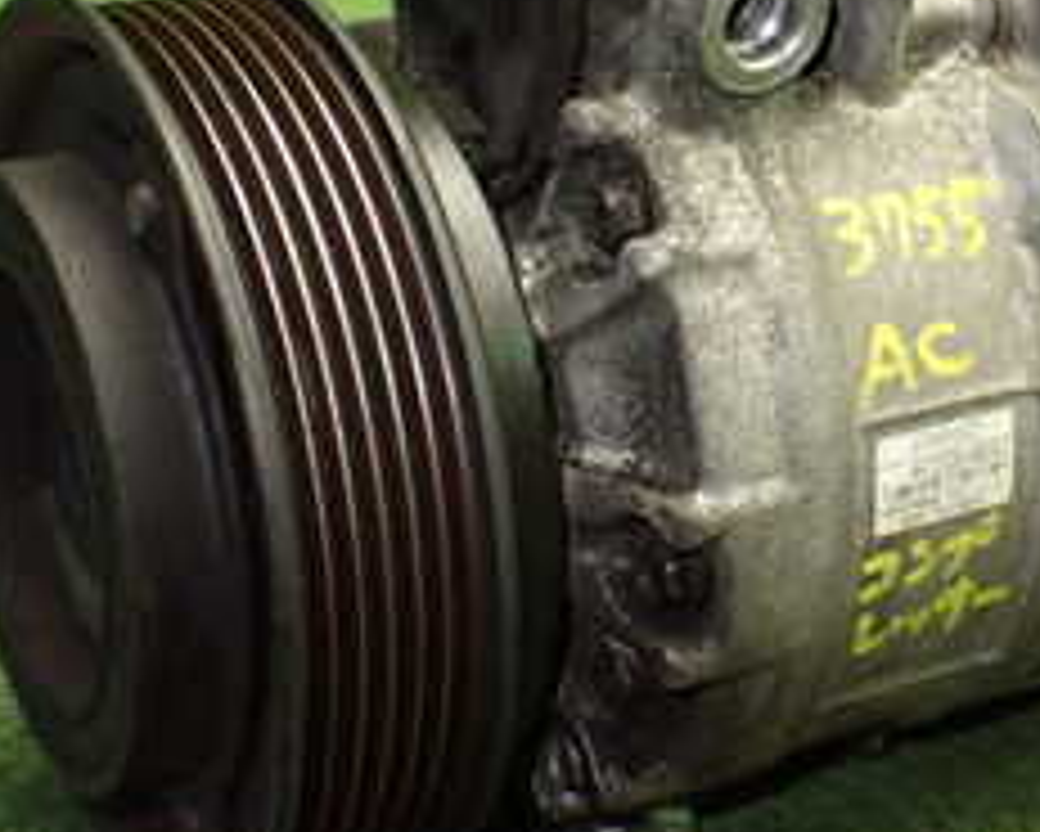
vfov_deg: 20.1
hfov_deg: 24.8
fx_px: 2340
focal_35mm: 76
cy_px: 256
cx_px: 756
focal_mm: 5.4
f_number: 2.3
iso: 800
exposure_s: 1/80
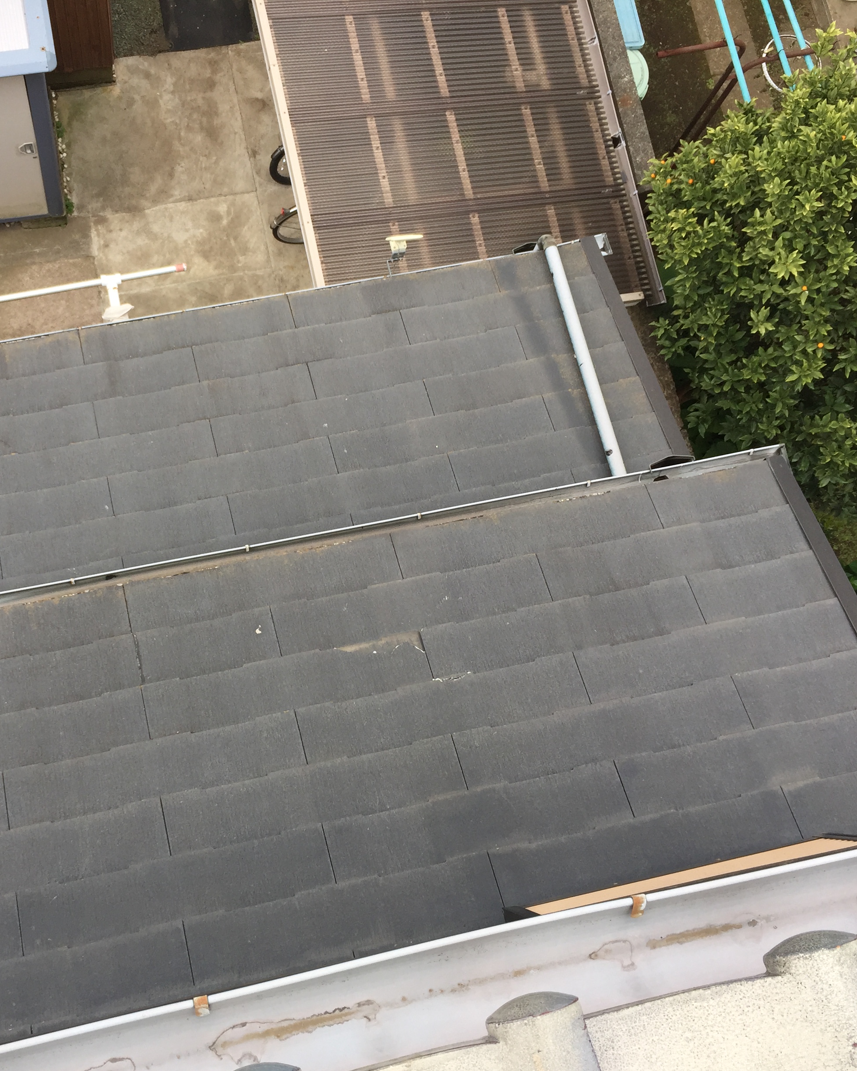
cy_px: 539
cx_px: 267
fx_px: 1205
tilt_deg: -78.1
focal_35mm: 38
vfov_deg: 47.9
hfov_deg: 38.6
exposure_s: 1/395
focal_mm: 4.15
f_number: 2.2
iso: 32
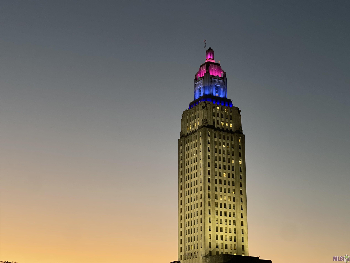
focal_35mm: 64
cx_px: 175
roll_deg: -1.4
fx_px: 647
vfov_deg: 22.9
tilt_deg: +16.3
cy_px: 132
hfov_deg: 30.3
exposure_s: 1/30
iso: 400
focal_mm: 7.5
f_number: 2.2
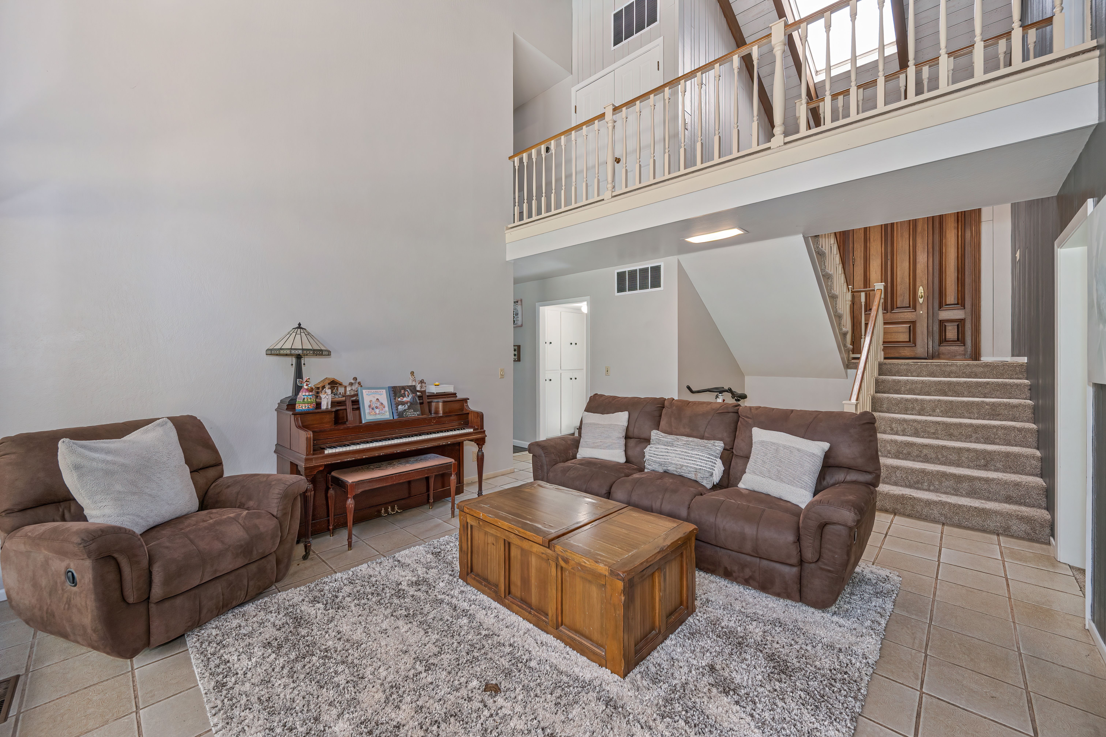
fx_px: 430
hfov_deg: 104.3
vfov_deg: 81.2
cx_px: 553
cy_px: 368
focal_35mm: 14
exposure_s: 1/100
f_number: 6.3
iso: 640
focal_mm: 14
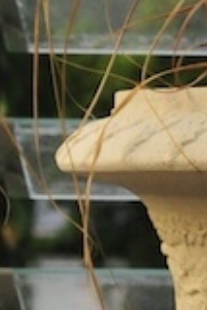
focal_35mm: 407
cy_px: 384
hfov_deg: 3.4
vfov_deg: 5.0
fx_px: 3503
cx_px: 445
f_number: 13
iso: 4000
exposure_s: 1/640
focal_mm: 85
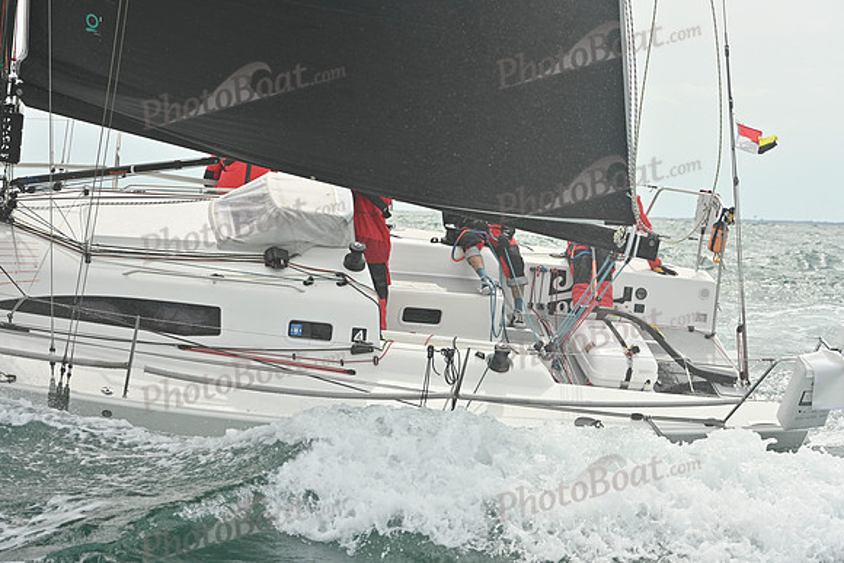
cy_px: 282
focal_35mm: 82
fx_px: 1923
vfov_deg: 16.7
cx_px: 422
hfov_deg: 24.8
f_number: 8
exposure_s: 1/1250
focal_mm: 82
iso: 320
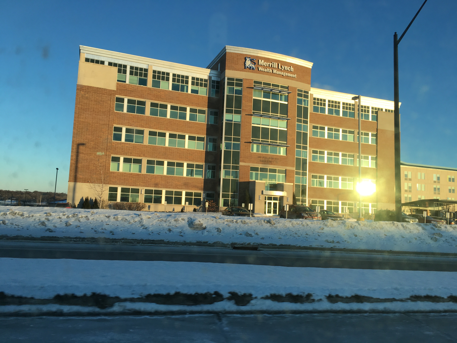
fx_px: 383
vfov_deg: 48.2
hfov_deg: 61.7
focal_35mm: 29
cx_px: 228
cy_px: 172
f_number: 2.2
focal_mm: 4.15
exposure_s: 1/574
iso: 25
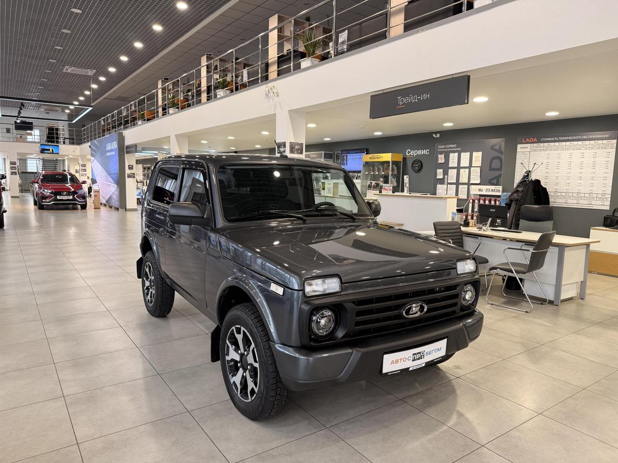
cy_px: 232
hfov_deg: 71.6
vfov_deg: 56.8
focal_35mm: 24
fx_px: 428
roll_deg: -1.0
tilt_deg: -5.7
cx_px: 309
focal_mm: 6.76
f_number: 1.78
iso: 200
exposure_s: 1/121
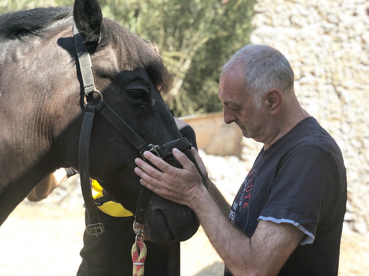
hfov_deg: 36.8
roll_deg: -0.1
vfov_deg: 28.0
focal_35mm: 52
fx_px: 554
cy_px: 138
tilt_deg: -1.6
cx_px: 184
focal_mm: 6
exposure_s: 1/121
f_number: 2.4
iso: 16
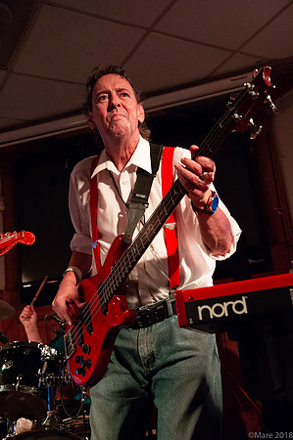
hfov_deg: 29.8
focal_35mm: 45
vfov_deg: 43.6
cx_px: 146
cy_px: 220
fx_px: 551
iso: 6400
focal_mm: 45
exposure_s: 1/125
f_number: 6.3
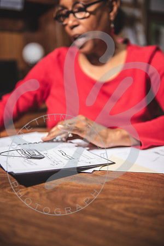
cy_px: 123
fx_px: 307
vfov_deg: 43.6
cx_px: 82
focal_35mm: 45
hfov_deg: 29.9
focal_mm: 45
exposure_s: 1/160
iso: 50
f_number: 2.8
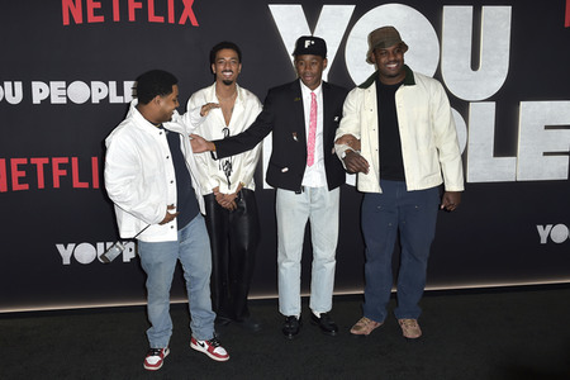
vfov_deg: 41.1
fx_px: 507
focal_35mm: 32
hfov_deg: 58.7
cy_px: 190
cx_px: 285
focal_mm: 32
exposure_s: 1/250
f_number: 6.3
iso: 500
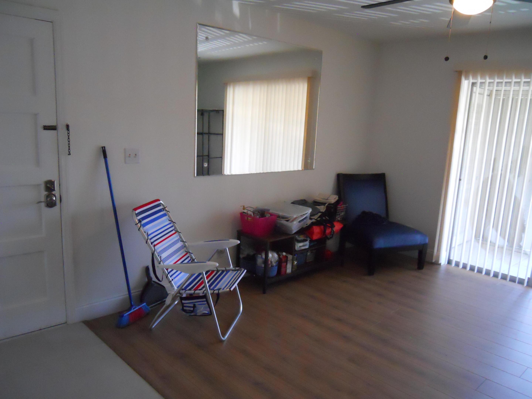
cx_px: 266
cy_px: 200
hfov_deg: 63.4
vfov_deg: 49.7
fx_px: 430
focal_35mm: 28
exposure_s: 1/125
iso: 800
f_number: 2.7
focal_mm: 5
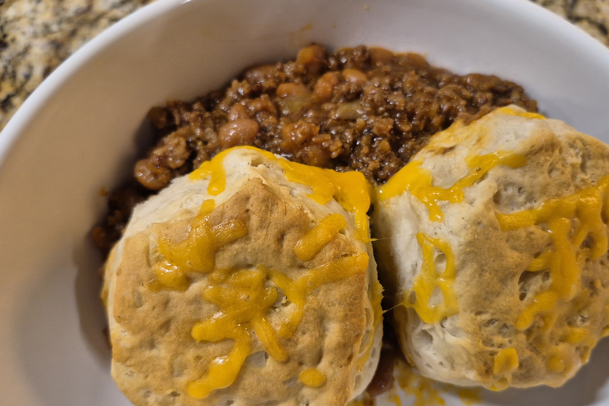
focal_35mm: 29
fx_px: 491
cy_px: 217
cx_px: 335
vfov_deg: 44.9
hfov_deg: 63.5
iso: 500
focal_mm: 5.4
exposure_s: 1/120
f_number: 1.8
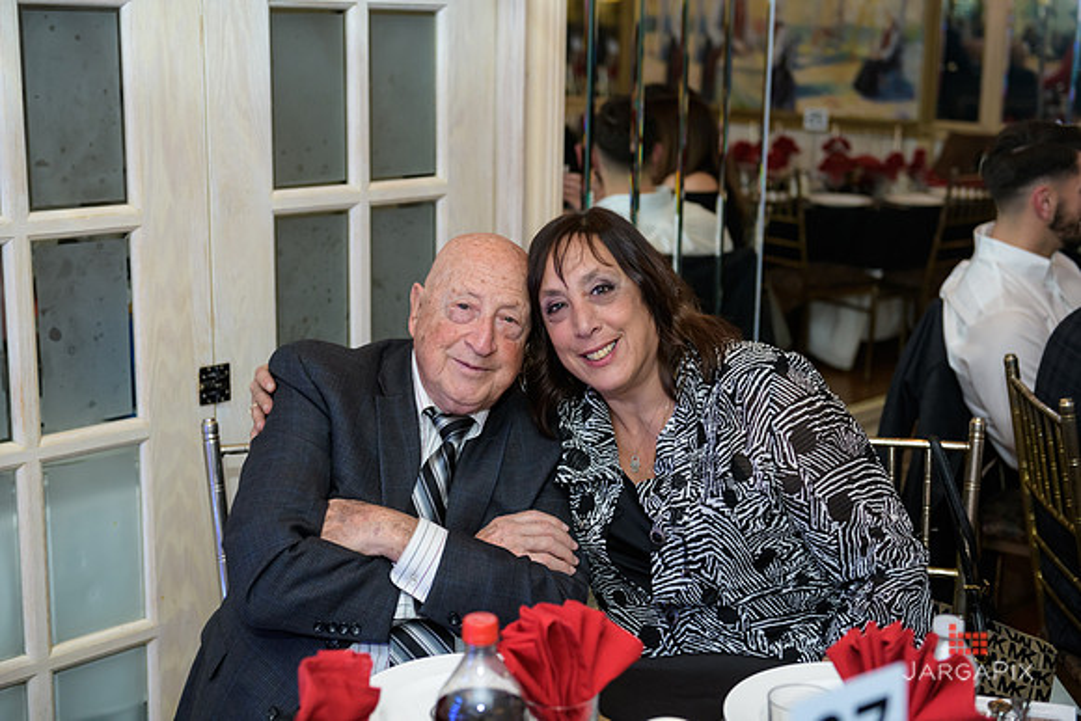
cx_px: 540
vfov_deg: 27.0
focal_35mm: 50
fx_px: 1502
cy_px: 360
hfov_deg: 39.6
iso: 1000
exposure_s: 1/125
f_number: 3.2
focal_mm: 50
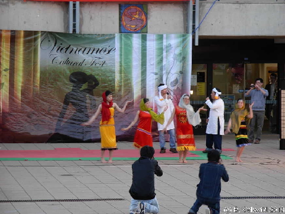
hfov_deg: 10.4
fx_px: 1564
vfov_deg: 7.8
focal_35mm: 190
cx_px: 142
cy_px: 107
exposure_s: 1/16.4
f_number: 5
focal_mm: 31.4
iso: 79
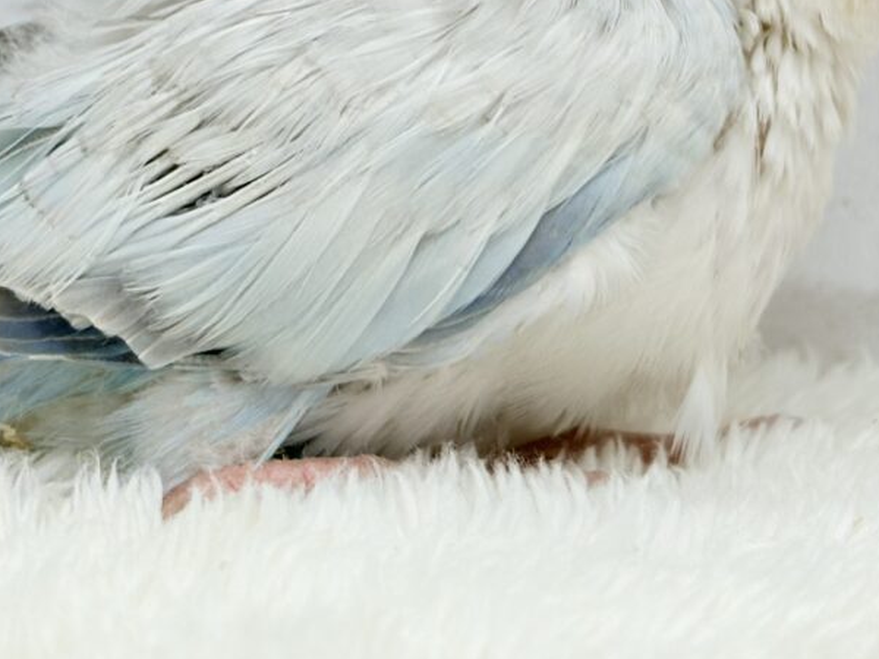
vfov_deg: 14.1
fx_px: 2641
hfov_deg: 18.9
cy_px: 35
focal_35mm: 104
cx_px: 420
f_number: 1.6
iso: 32
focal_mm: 5.96
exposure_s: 1/50
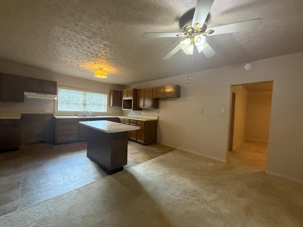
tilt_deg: -1.1
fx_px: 123
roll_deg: -3.1
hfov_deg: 102.1
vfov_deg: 85.7
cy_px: 114
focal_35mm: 14
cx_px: 152
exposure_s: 1/60
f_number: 2.2
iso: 500
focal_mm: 2.22
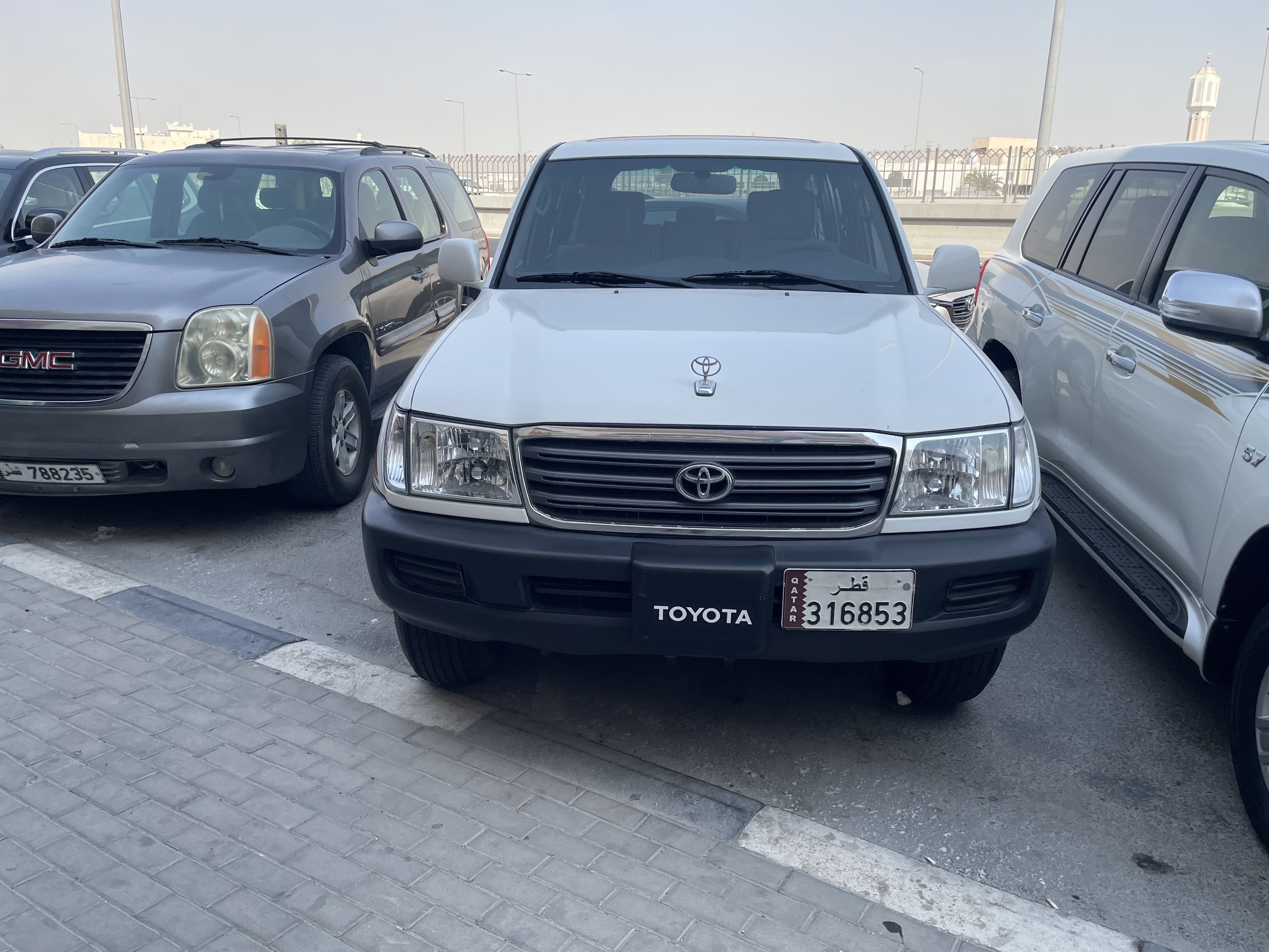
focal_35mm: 26
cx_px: 634
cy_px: 476
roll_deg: -1.5
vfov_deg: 53.1
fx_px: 953
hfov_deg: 67.3
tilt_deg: -17.2
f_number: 1.6
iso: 32
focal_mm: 4.2
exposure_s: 1/2053
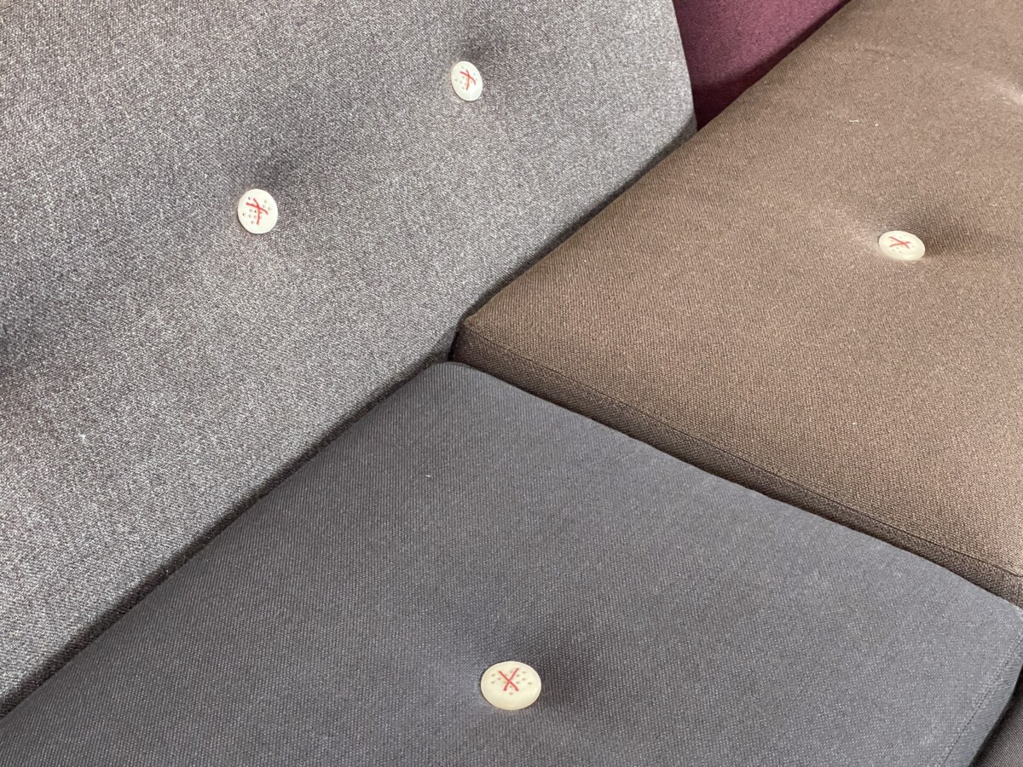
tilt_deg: -38.6
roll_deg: -3.7
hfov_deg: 30.3
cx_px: 512
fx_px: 1891
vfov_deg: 22.9
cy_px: 384
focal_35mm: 64
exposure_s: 1/50
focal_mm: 7.5
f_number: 2.2
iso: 640
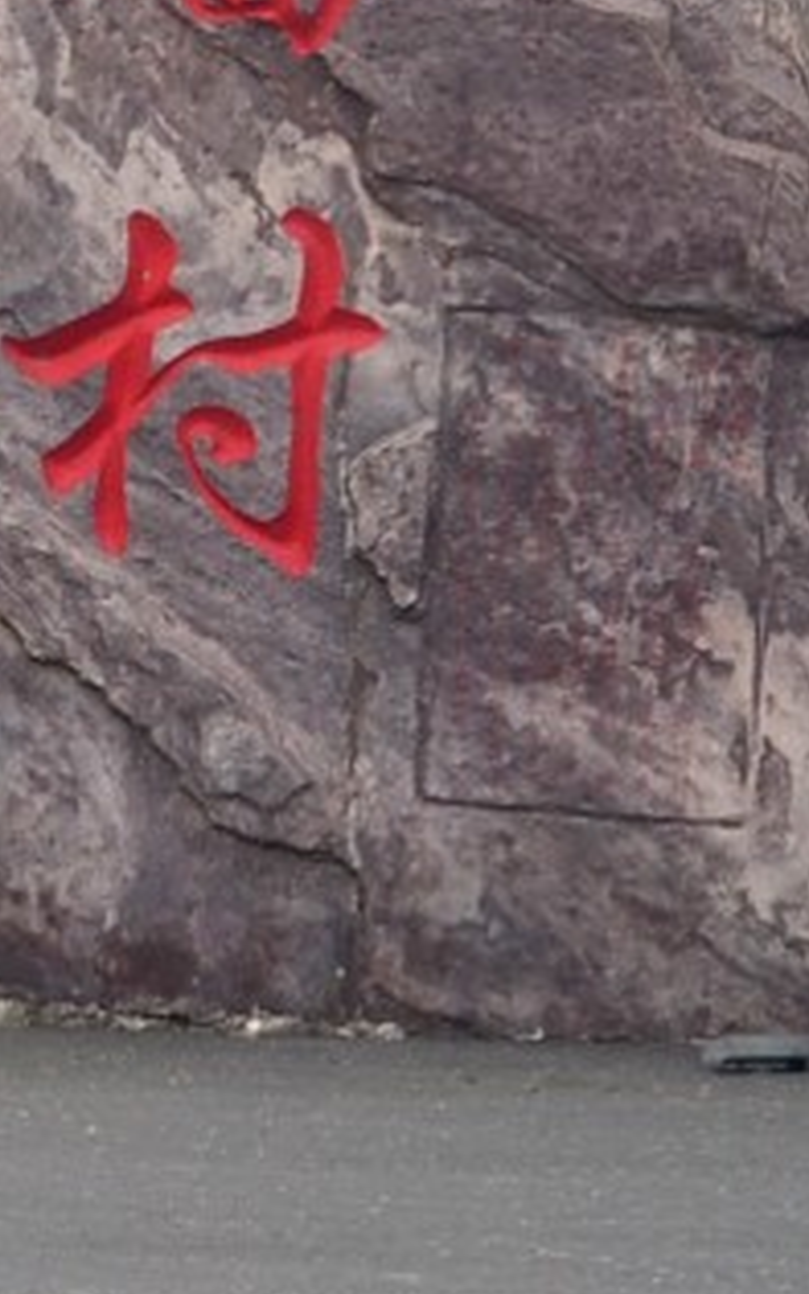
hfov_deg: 3.5
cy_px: -47
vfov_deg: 5.6
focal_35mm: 373
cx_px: 242
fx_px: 13161
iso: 400
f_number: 10
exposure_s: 1/250
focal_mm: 55
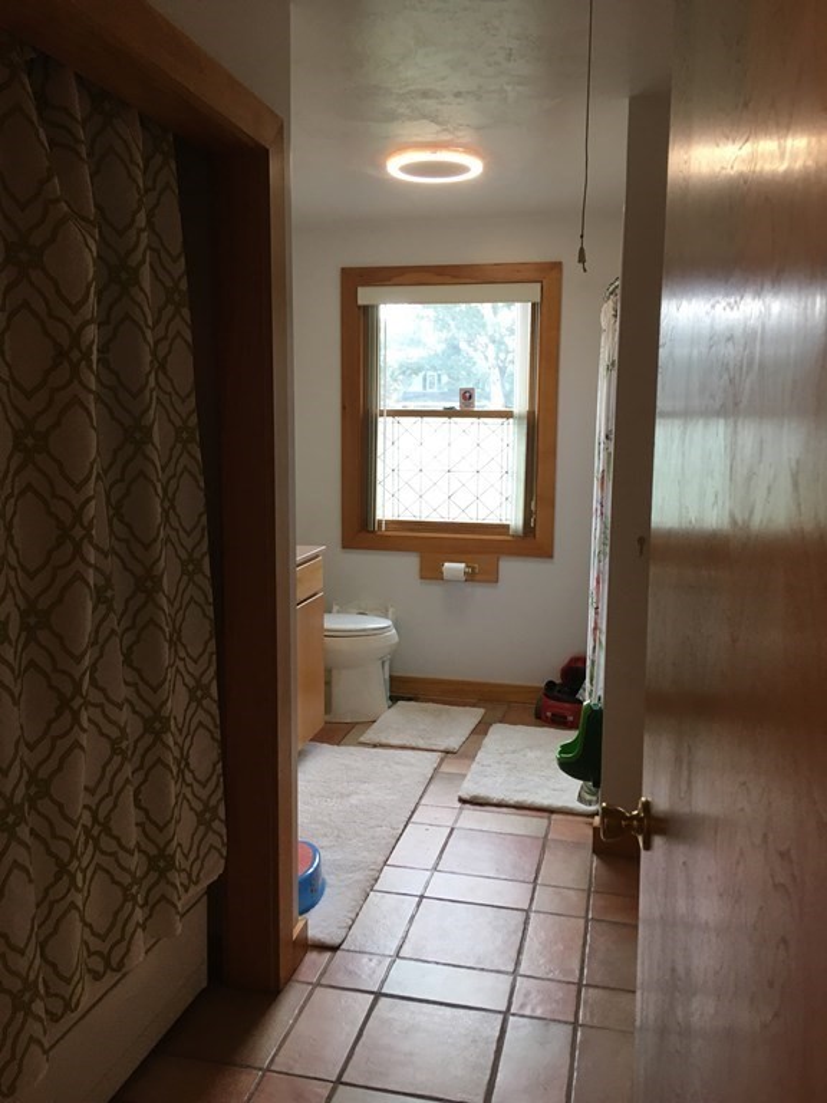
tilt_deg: -8.2
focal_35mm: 29
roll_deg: -0.4
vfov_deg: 61.7
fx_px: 924
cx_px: 414
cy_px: 552
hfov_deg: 48.2
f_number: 2.2
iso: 40
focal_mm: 4.15
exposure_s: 1/30
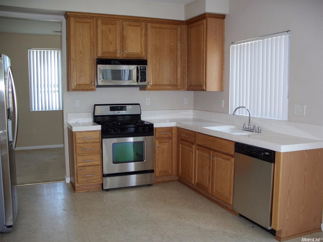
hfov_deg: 55.4
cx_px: 162
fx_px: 308
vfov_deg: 42.9
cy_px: 121
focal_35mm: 33
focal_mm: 7.1
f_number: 2.8
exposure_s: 1/60
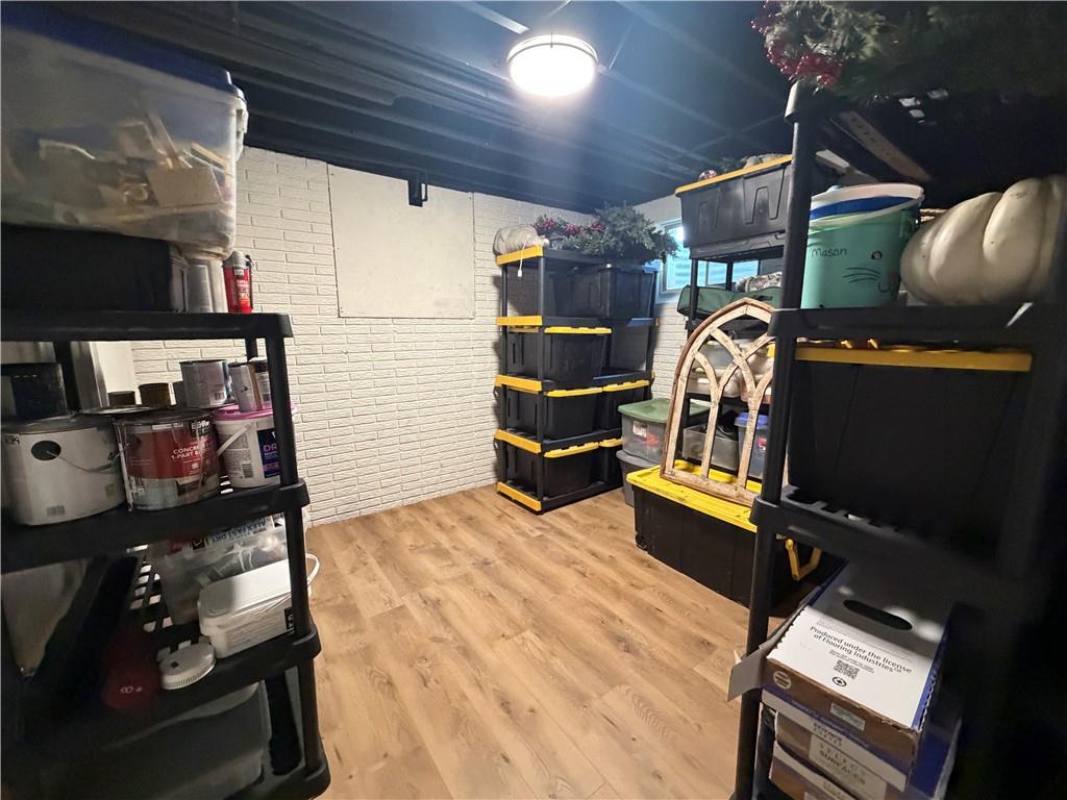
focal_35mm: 14
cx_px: 534
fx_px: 432
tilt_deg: -9.7
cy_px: 400
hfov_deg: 102.1
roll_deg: -0.3
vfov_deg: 85.7
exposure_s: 1/60
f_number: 2.2
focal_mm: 2.22
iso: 800
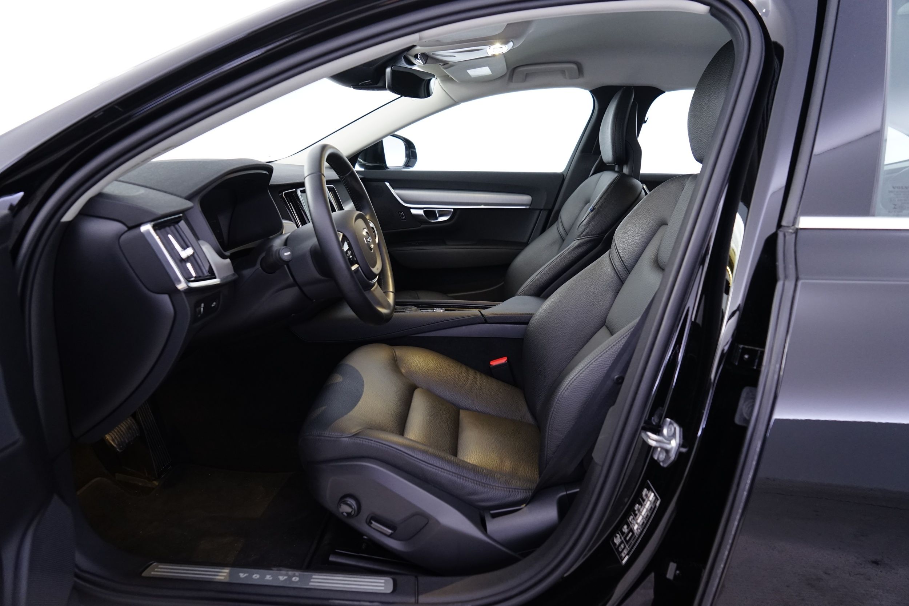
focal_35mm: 24
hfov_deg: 73.7
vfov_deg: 53.1
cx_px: 454
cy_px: 303
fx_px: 606
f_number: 4.5
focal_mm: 24
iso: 1600
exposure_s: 1/10
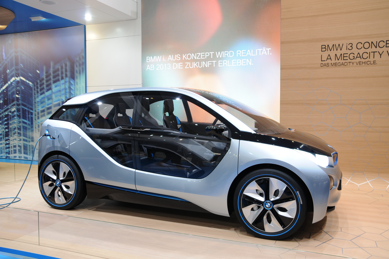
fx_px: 324
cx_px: 194
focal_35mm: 30
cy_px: 130
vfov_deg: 43.5
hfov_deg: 62.0
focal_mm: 20
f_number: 5.6
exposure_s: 1/125
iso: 400
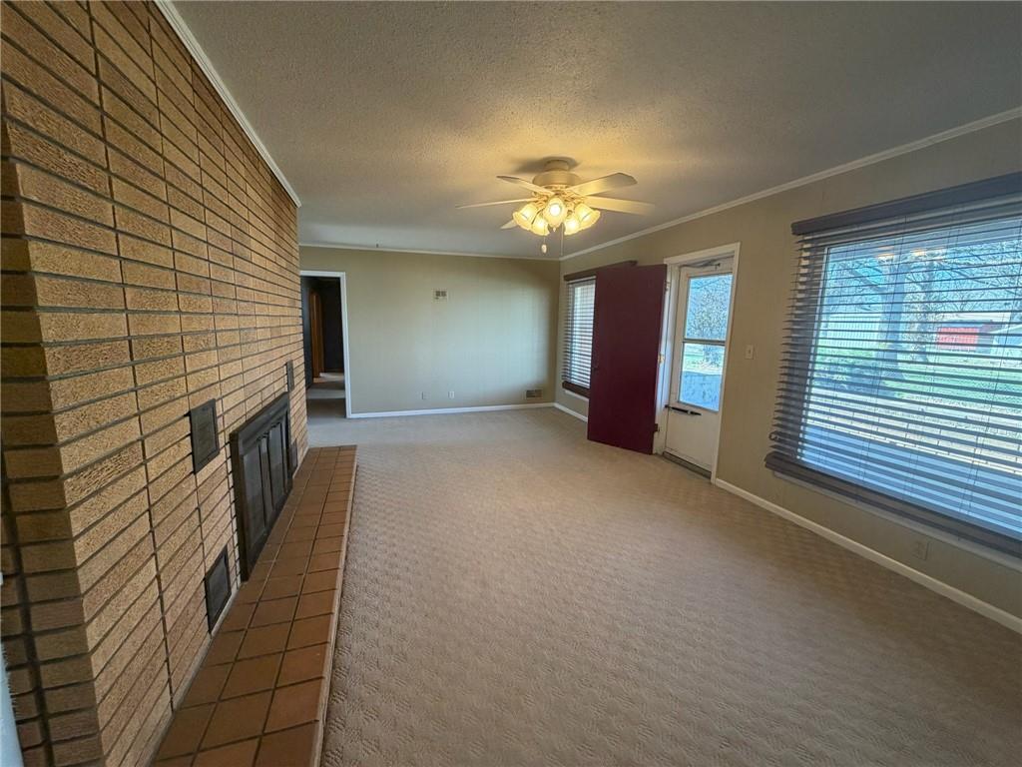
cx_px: 511
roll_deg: -0.6
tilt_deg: -8.8
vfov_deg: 85.7
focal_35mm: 14
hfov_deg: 102.1
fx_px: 413
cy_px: 384
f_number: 2.2
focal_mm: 2.22
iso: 160
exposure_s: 1/60
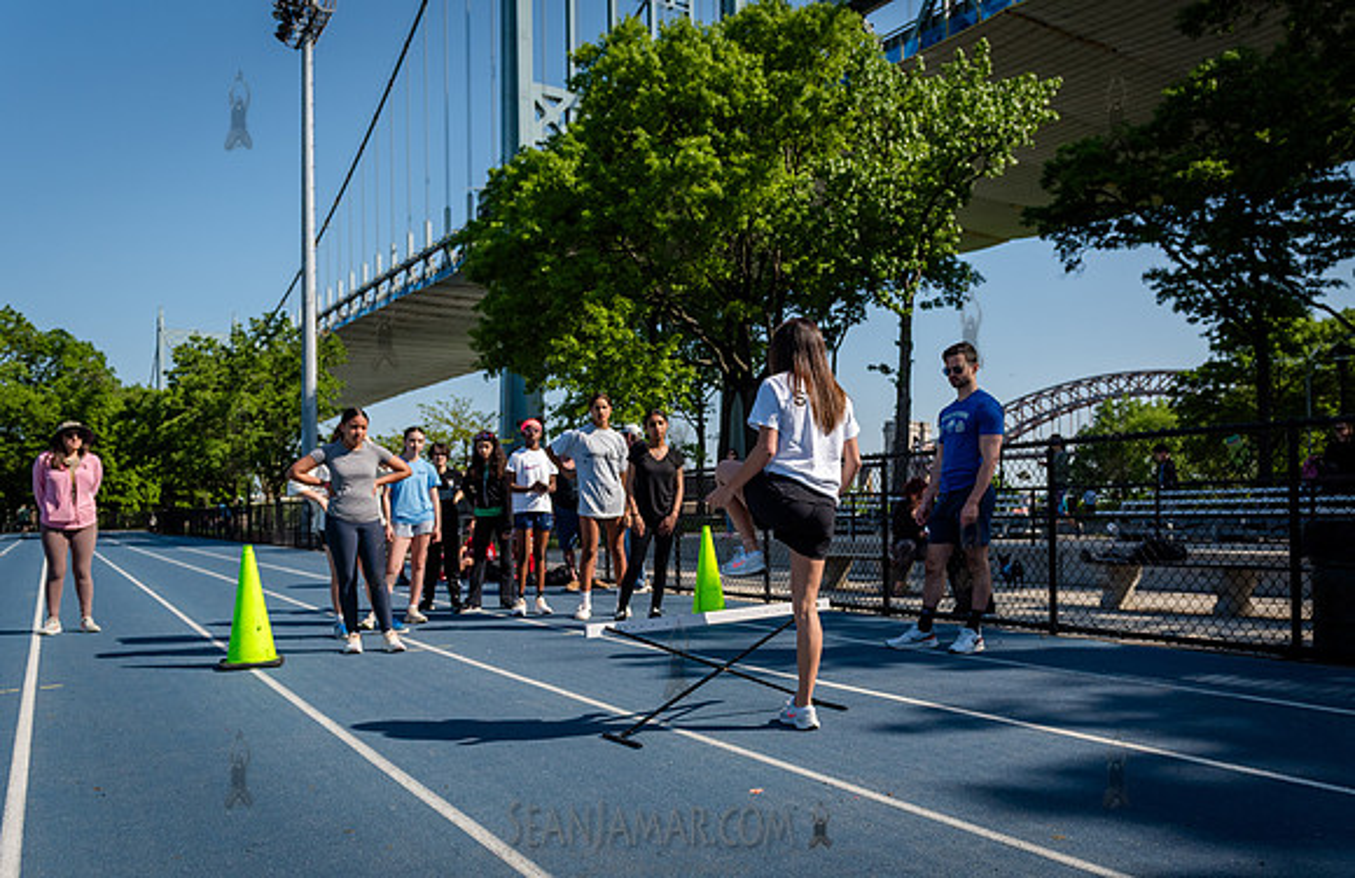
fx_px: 1037
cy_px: 496
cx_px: 763
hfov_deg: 66.1
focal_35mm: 28
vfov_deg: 45.8
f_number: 4
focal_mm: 24
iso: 400
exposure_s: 1/3200
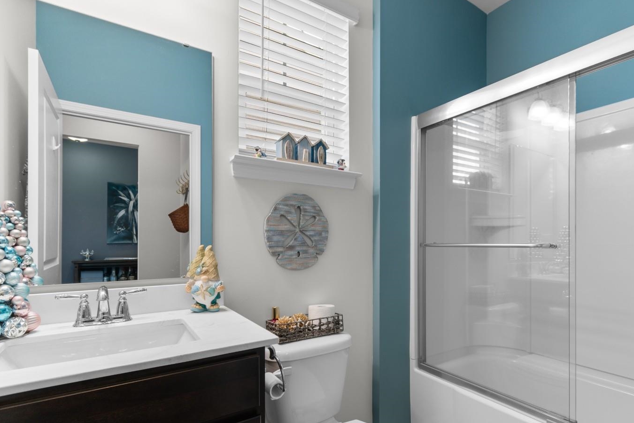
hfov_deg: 89.9
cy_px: 237
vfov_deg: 67.2
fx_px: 317
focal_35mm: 18
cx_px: 339
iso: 100
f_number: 4.5
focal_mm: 10
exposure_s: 1/6
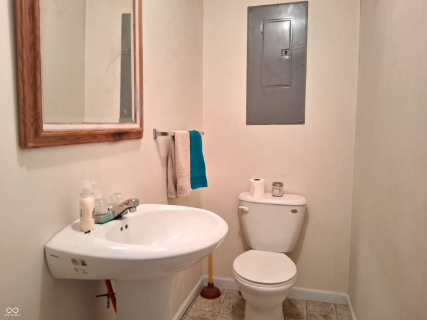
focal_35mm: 26
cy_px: 160
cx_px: 214
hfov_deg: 67.3
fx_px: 321
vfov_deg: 53.0
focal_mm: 3.98
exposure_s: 1/24
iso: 1000
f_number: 1.8
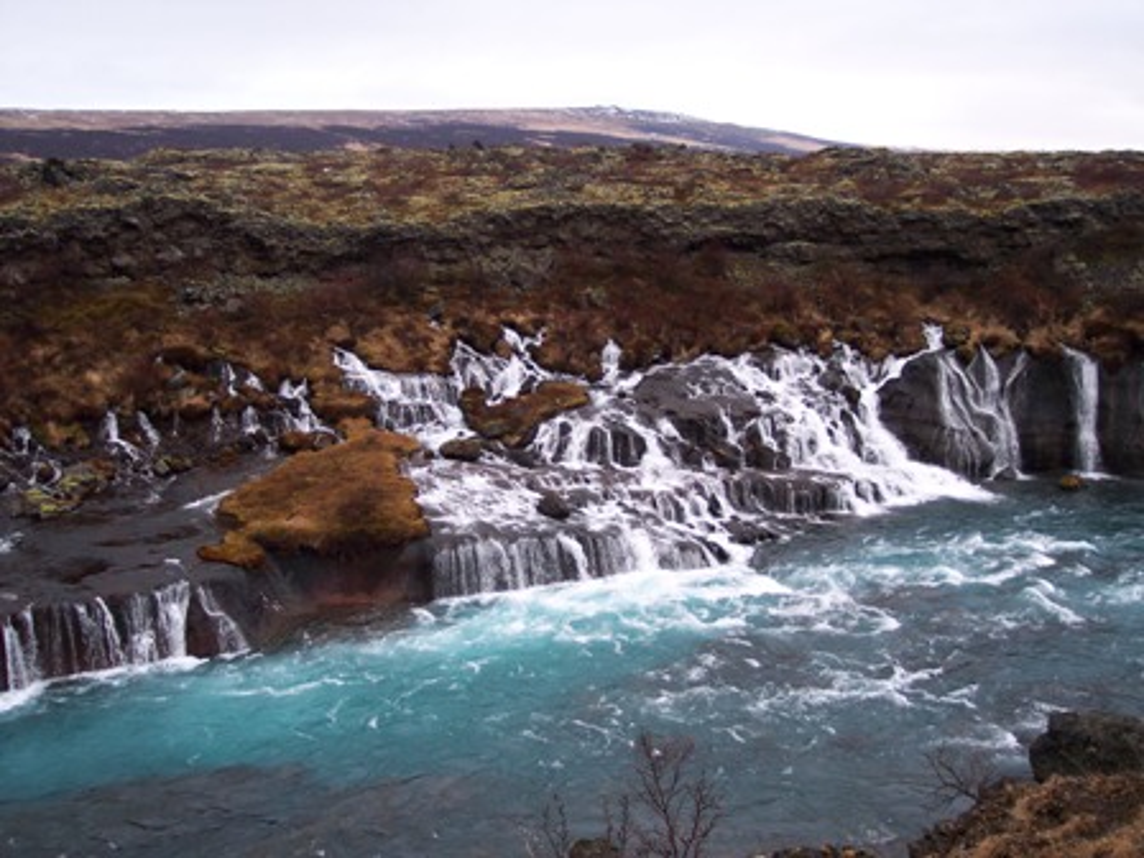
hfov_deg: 49.0
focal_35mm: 38
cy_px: 429
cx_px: 572
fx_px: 1256
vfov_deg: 37.7
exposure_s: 1/125
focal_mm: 8
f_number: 2.8
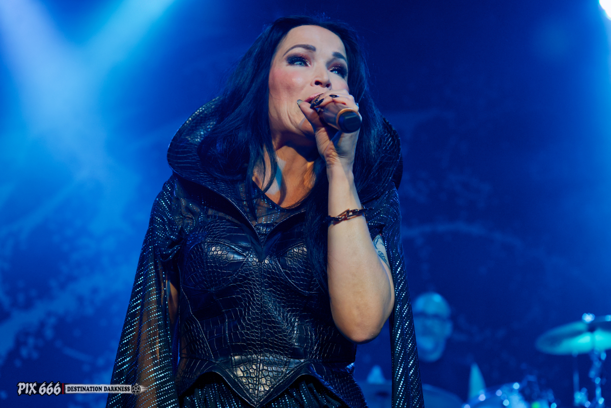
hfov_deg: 31.4
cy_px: 204
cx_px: 306
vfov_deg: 21.3
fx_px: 1087
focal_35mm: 64
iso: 2500
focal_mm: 64
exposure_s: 1/250
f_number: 3.5
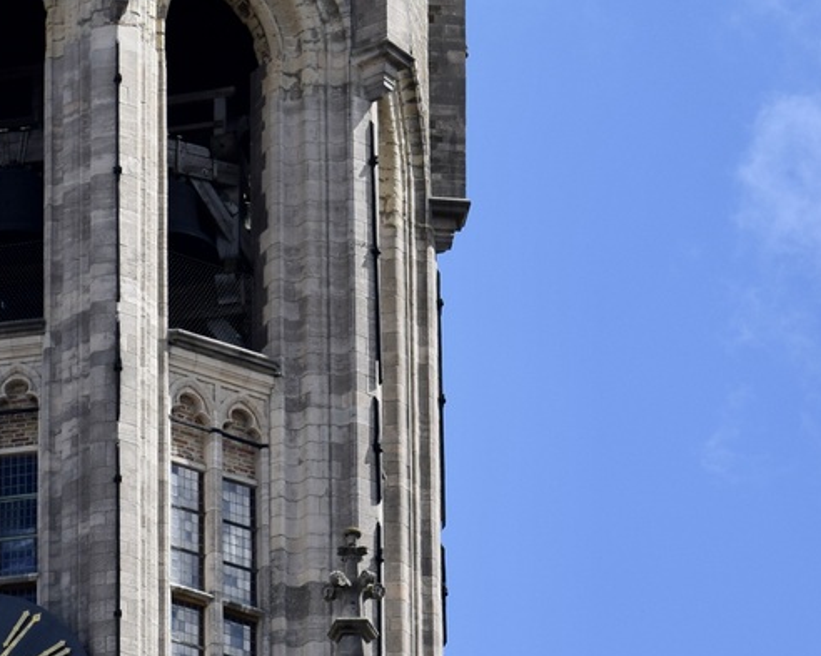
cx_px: 55
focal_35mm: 390
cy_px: 141
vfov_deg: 4.0
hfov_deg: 5.0
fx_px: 9459
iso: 200
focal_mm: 85
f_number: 7.1
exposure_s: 1/800
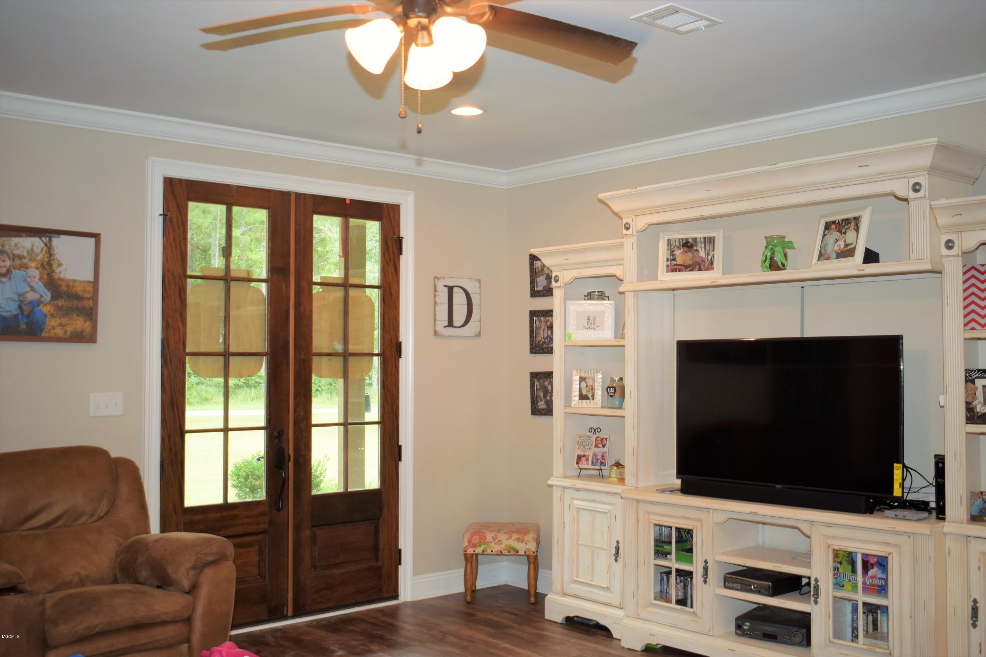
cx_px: 493
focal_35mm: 36
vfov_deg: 36.9
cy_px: 328
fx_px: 986
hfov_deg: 53.1
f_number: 4
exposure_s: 1/30
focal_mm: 24
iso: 400
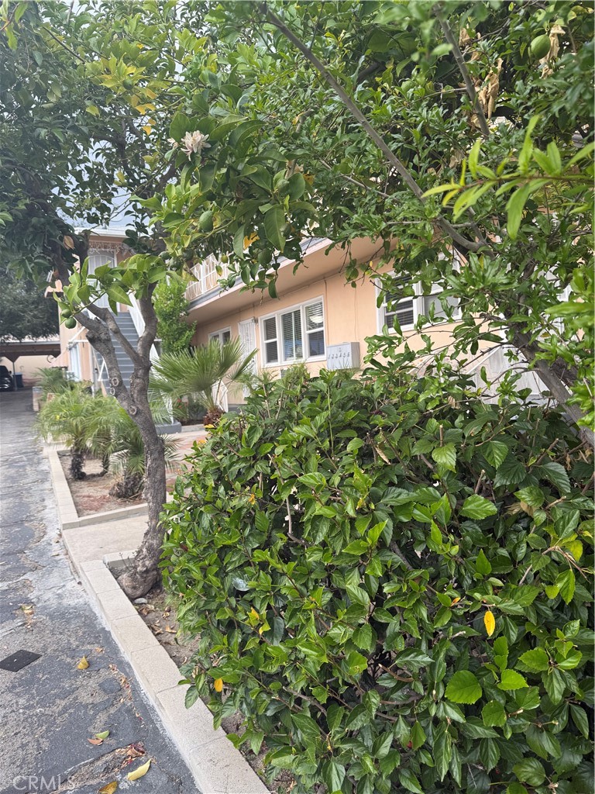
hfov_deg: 56.8
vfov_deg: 71.6
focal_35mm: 24
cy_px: 397
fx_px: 550
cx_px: 298
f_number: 1.78
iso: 50
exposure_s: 1/135
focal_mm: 6.76
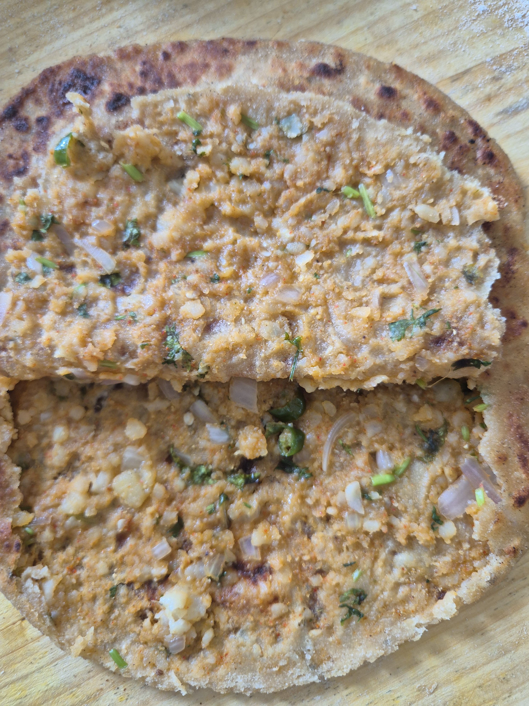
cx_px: 264
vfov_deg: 73.9
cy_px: 353
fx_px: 469
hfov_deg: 58.9
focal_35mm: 23
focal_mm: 5.4
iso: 200
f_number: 1.8
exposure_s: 1/100
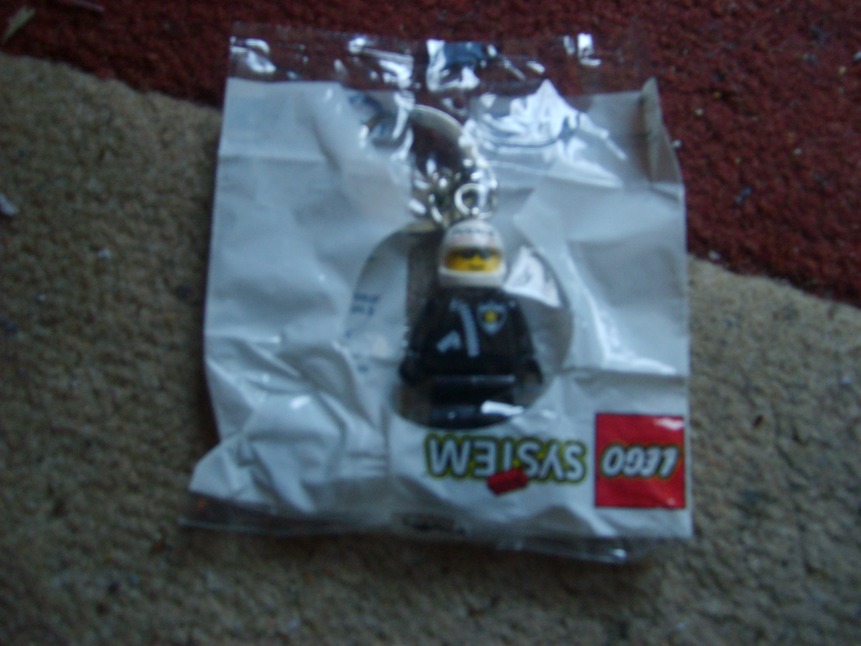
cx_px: 430
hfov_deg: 52.6
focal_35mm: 35
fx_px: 871
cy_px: 323
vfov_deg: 40.7
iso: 139
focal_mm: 5.8
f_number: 2.8
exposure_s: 1/15
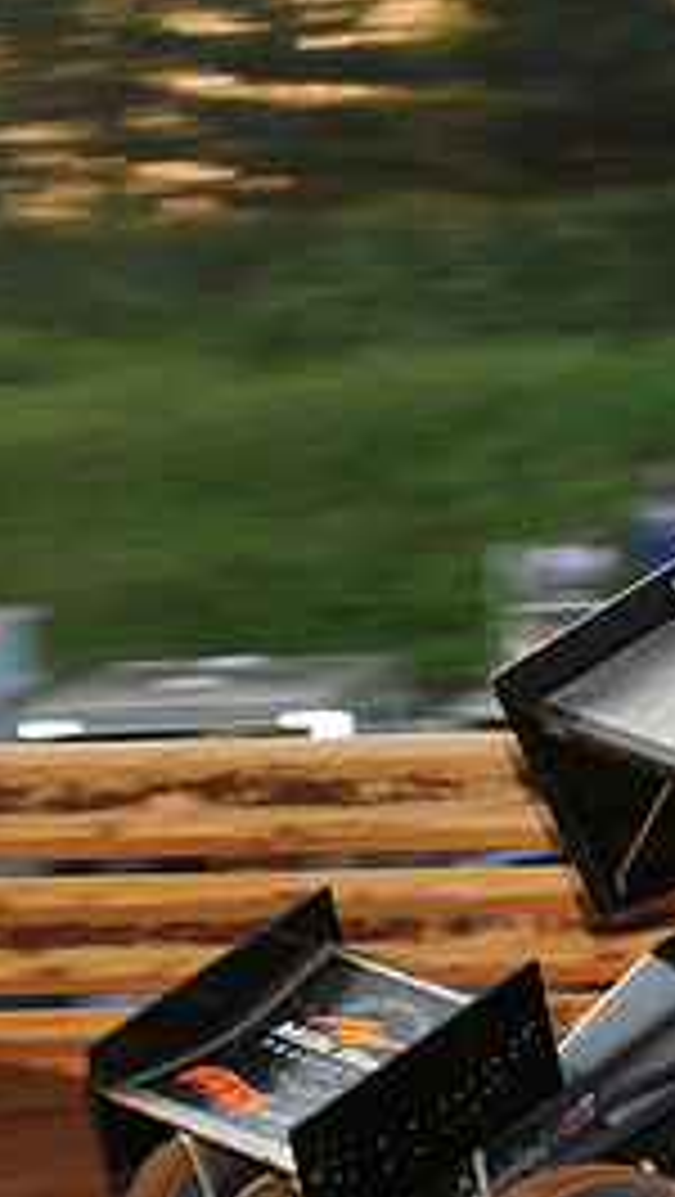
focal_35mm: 331
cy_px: 774
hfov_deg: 3.7
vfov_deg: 6.5
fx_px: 10512
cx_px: 783
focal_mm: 145
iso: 800
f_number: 7.1
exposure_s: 1/320
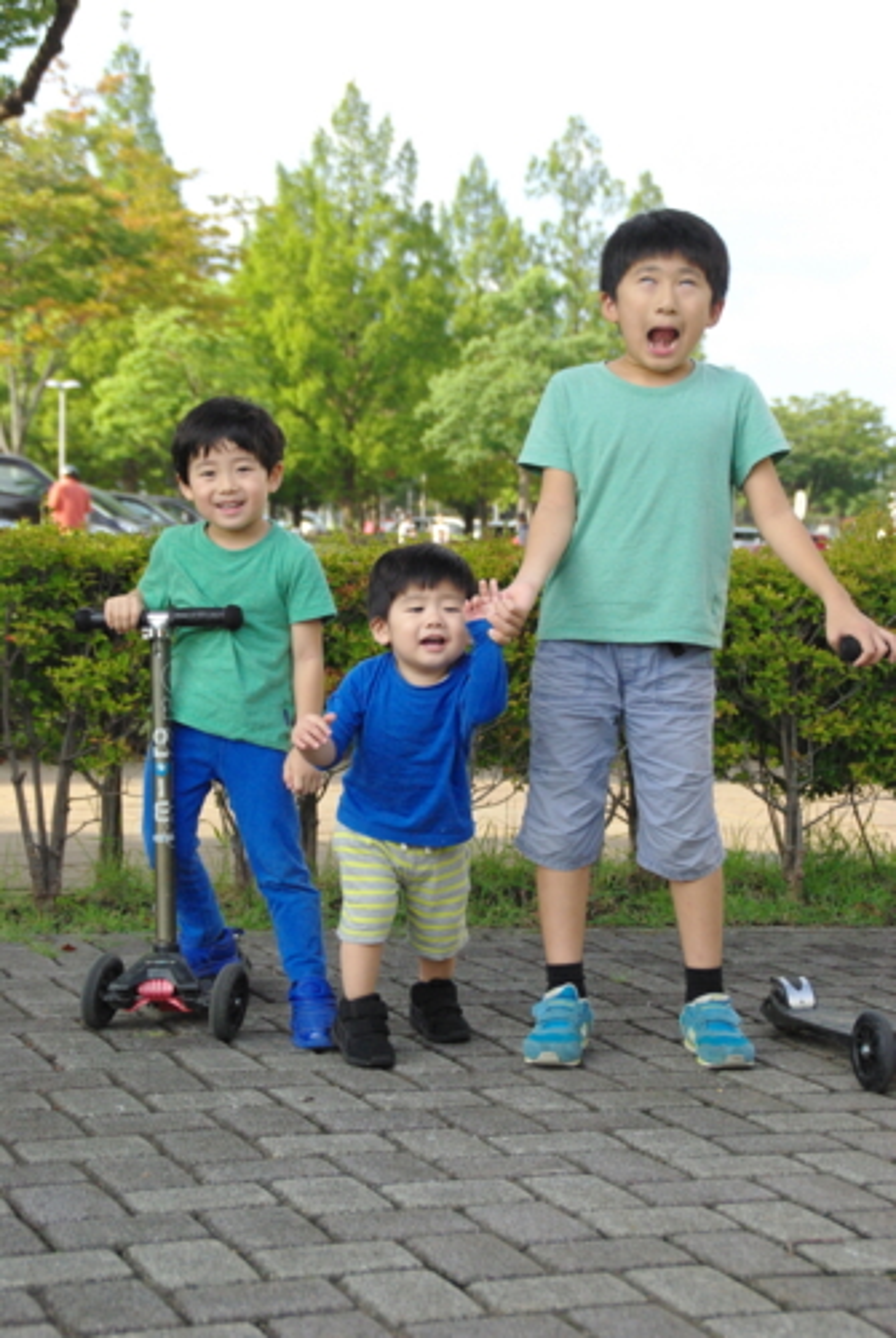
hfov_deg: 19.0
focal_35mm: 72
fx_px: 2679
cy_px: 669
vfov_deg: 28.0
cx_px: 448
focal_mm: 48
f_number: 6.7
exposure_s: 1/1000
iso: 1600
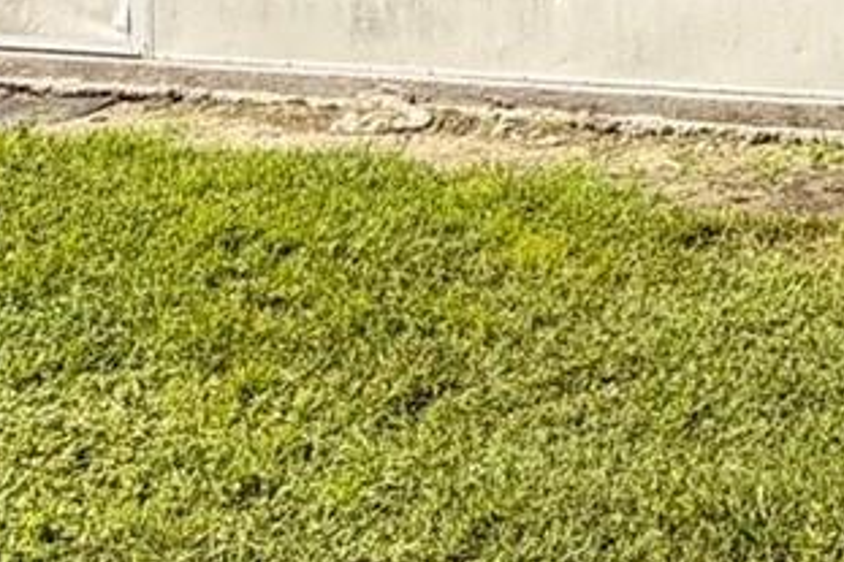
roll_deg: +0.7
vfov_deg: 16.2
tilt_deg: +0.3
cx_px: 1175
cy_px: -337
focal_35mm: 75
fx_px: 1757
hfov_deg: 23.1
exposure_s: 1/770
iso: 20
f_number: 2.2
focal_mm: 2.22
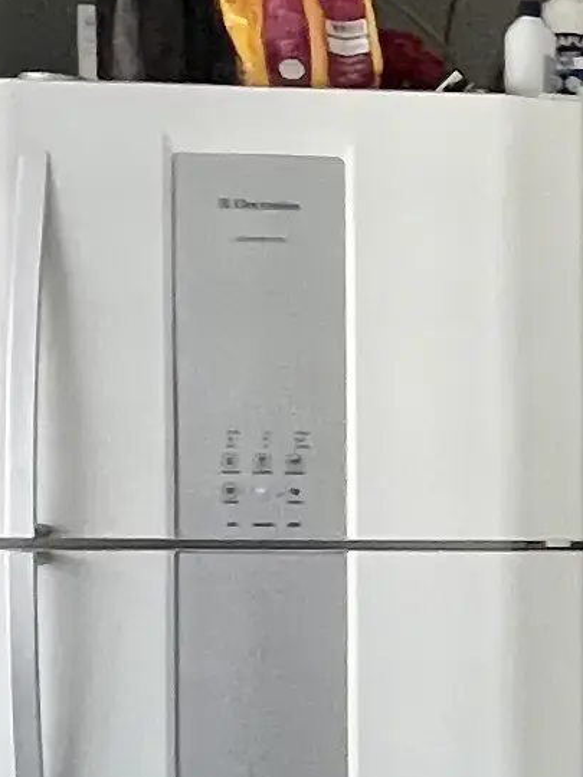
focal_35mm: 97
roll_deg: -0.8
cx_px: 1356
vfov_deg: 20.1
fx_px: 2178
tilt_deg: -1.5
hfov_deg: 12.4
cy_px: 568
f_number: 1.8
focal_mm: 1.57
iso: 250
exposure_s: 1/64
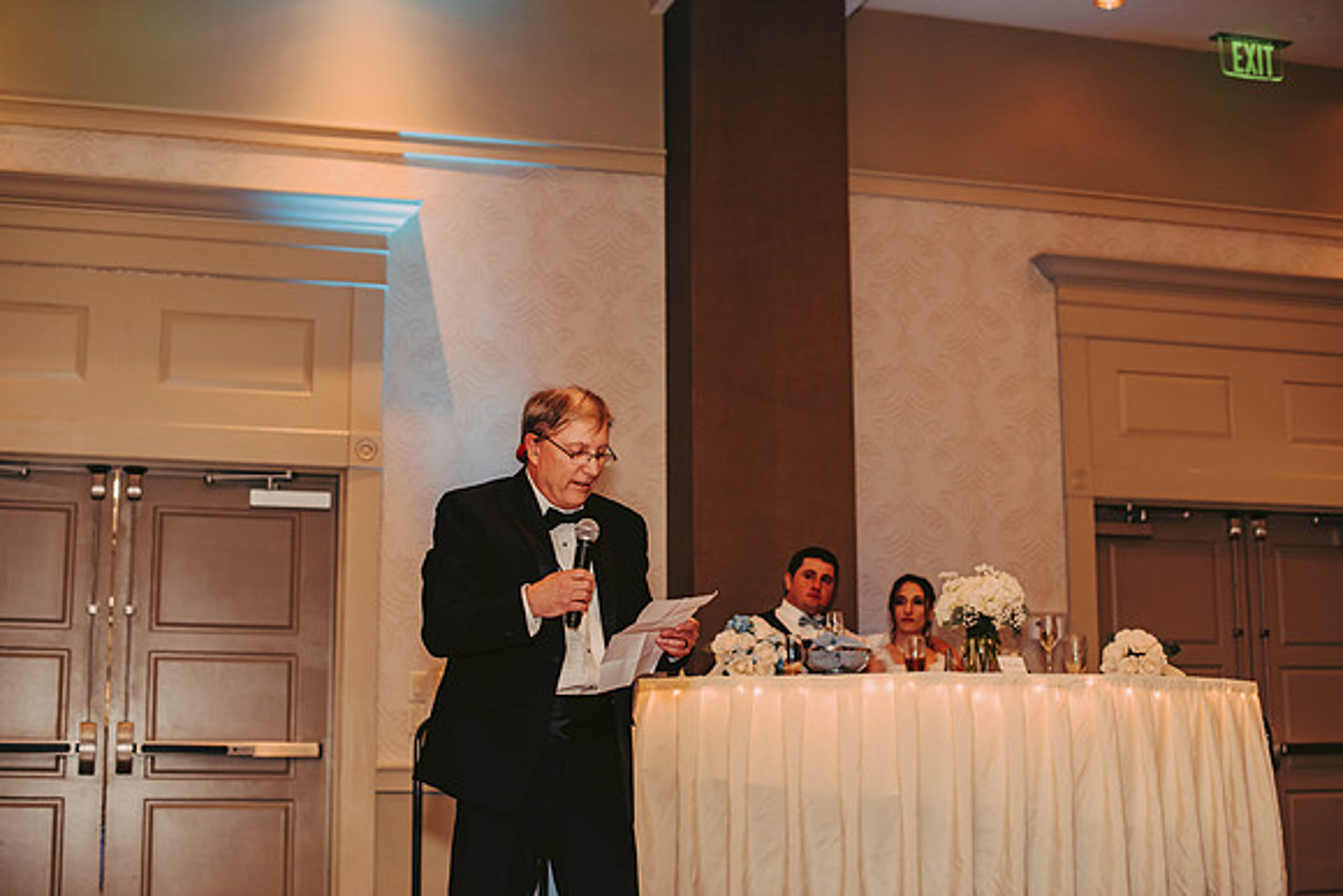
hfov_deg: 39.6
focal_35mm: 50
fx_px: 1866
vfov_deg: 27.0
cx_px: 672
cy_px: 448
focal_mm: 50
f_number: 2.5
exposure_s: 1/125
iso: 800
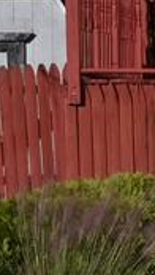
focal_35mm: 506
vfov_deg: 4.3
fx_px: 3694
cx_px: 903
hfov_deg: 2.3
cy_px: 340
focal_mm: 41
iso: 280
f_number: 4
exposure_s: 1/8000
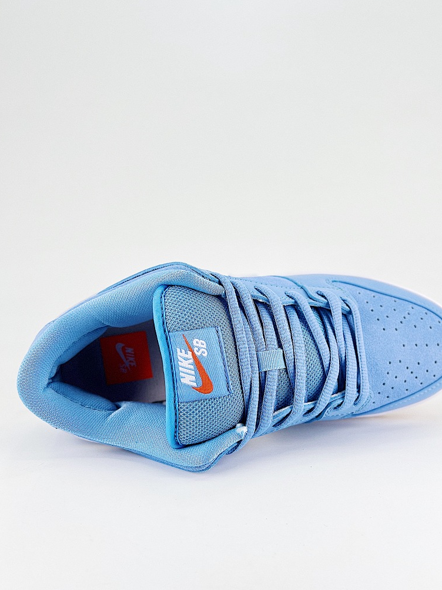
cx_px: 236
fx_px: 477
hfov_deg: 49.7
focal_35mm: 28
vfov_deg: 63.4
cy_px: 309
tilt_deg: -6.9
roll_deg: +0.1
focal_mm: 5.7
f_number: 1.5
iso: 50
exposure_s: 1/982
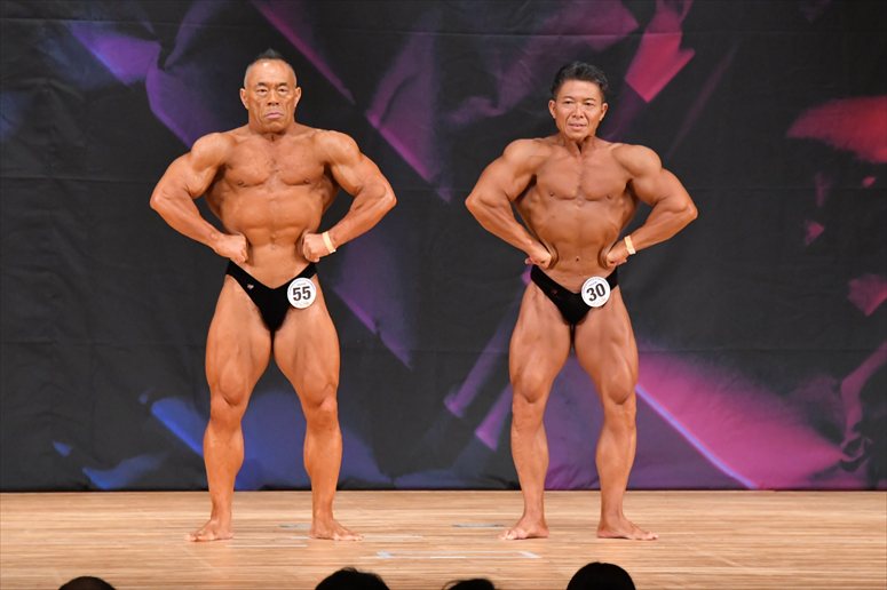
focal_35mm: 285
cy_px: 295
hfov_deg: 7.2
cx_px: 444
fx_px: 7019
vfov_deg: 4.8
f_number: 5.6
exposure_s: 1/400
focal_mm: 190
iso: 6400
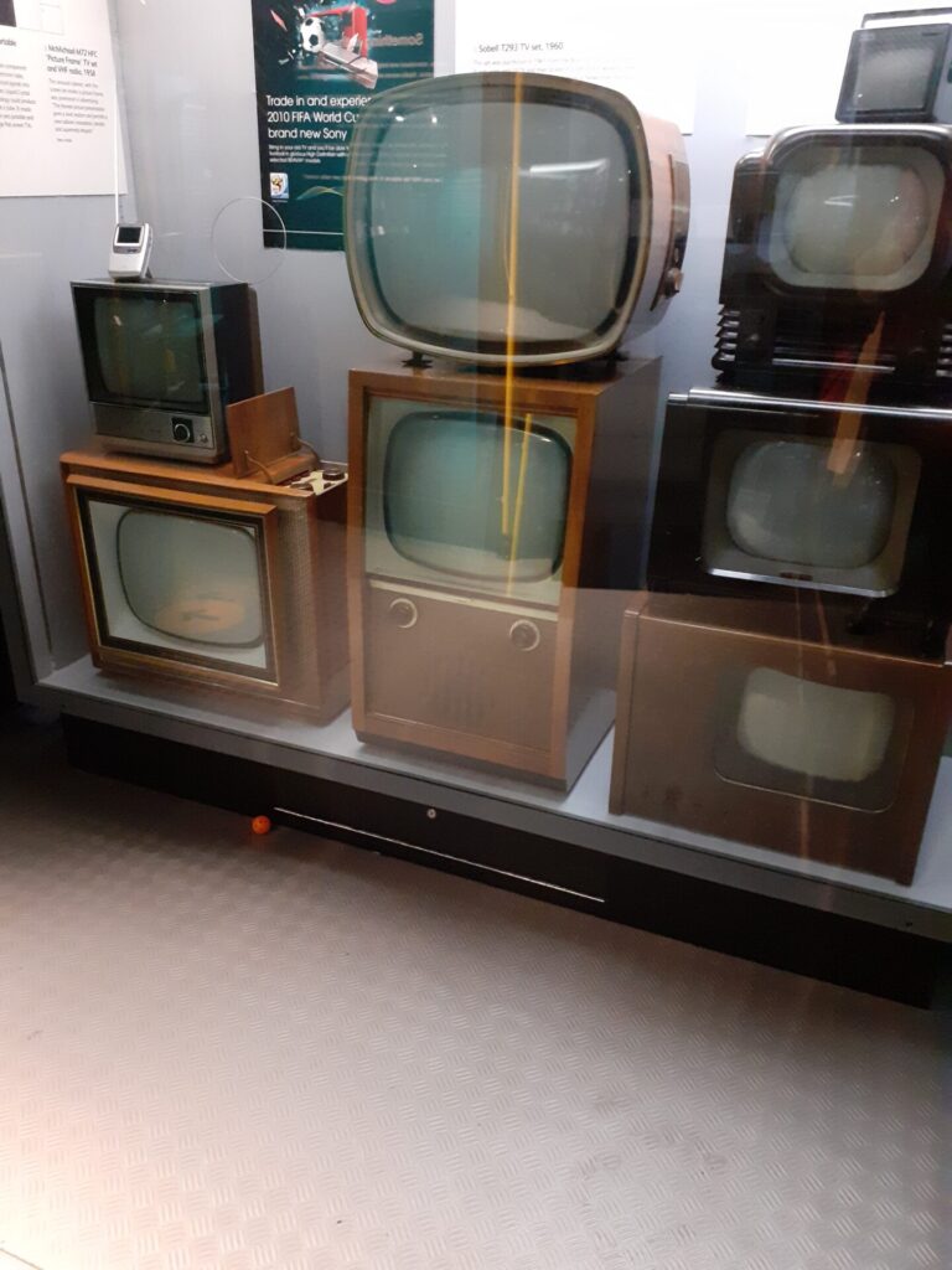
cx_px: 476
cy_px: 635
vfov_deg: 65.3
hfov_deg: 51.4
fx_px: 990
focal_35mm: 27
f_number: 1.9
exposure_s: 1/25
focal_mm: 3.6
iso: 640
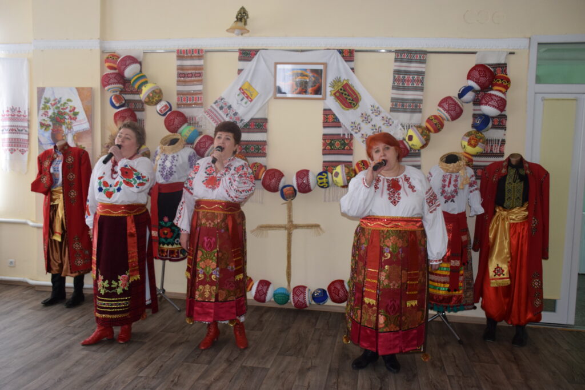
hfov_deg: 57.2
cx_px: 292
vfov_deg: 40.0
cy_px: 195
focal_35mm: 33
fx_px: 536
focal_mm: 22
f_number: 3.5
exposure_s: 1/60
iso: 1100
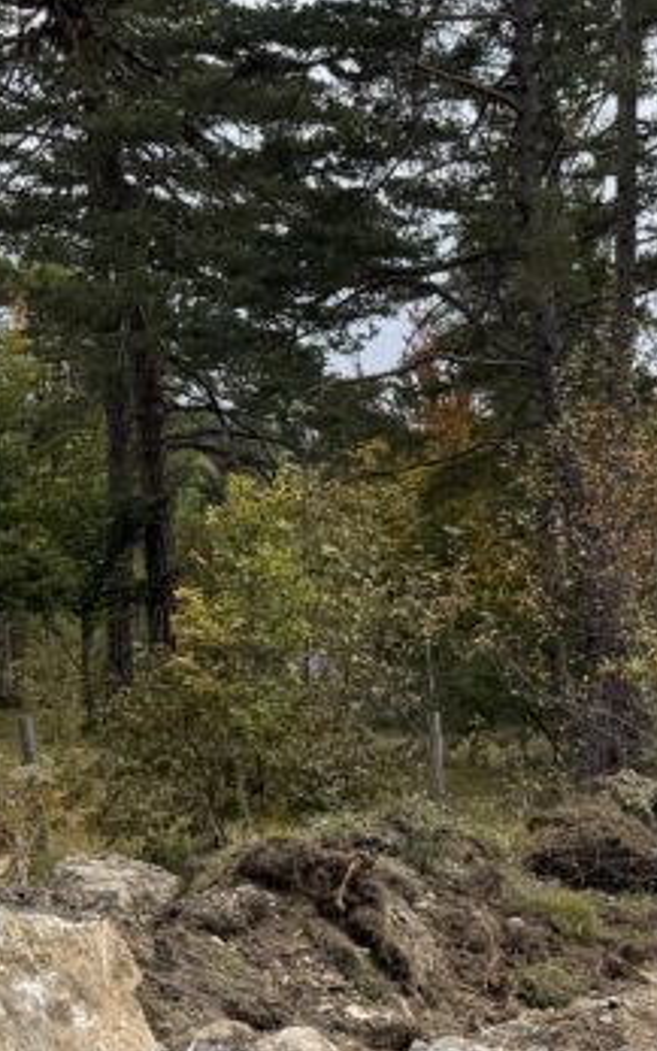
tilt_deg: -7.9
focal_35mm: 75
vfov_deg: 26.8
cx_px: 666
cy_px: 887
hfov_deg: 17.0
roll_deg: +0.3
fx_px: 2148
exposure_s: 1/876
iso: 80
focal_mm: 6.76
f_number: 1.78
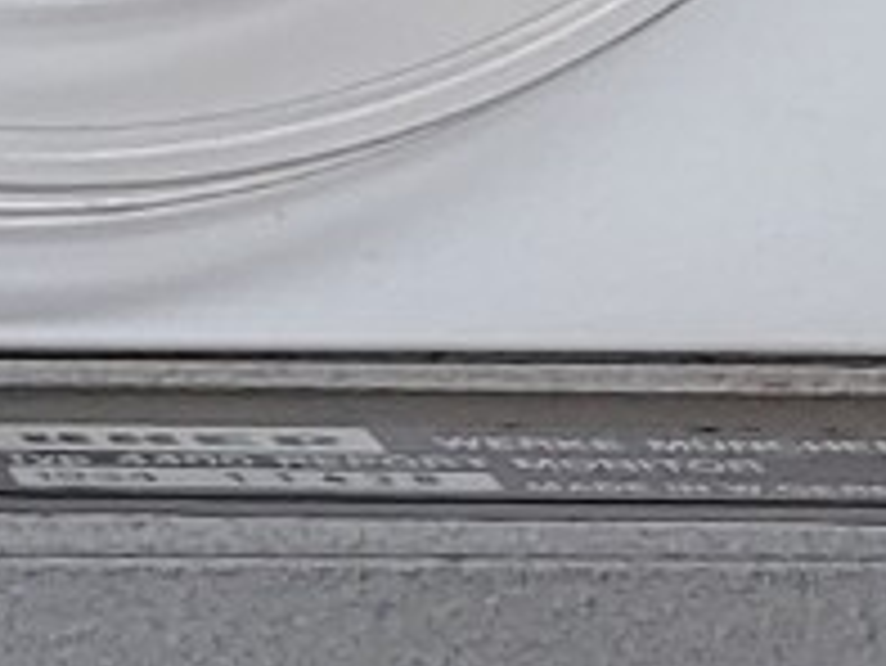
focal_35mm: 241
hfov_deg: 7.6
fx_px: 6172
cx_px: -1331
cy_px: -1364
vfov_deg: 5.7
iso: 50
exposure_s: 1/124
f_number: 1.8
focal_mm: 4.36
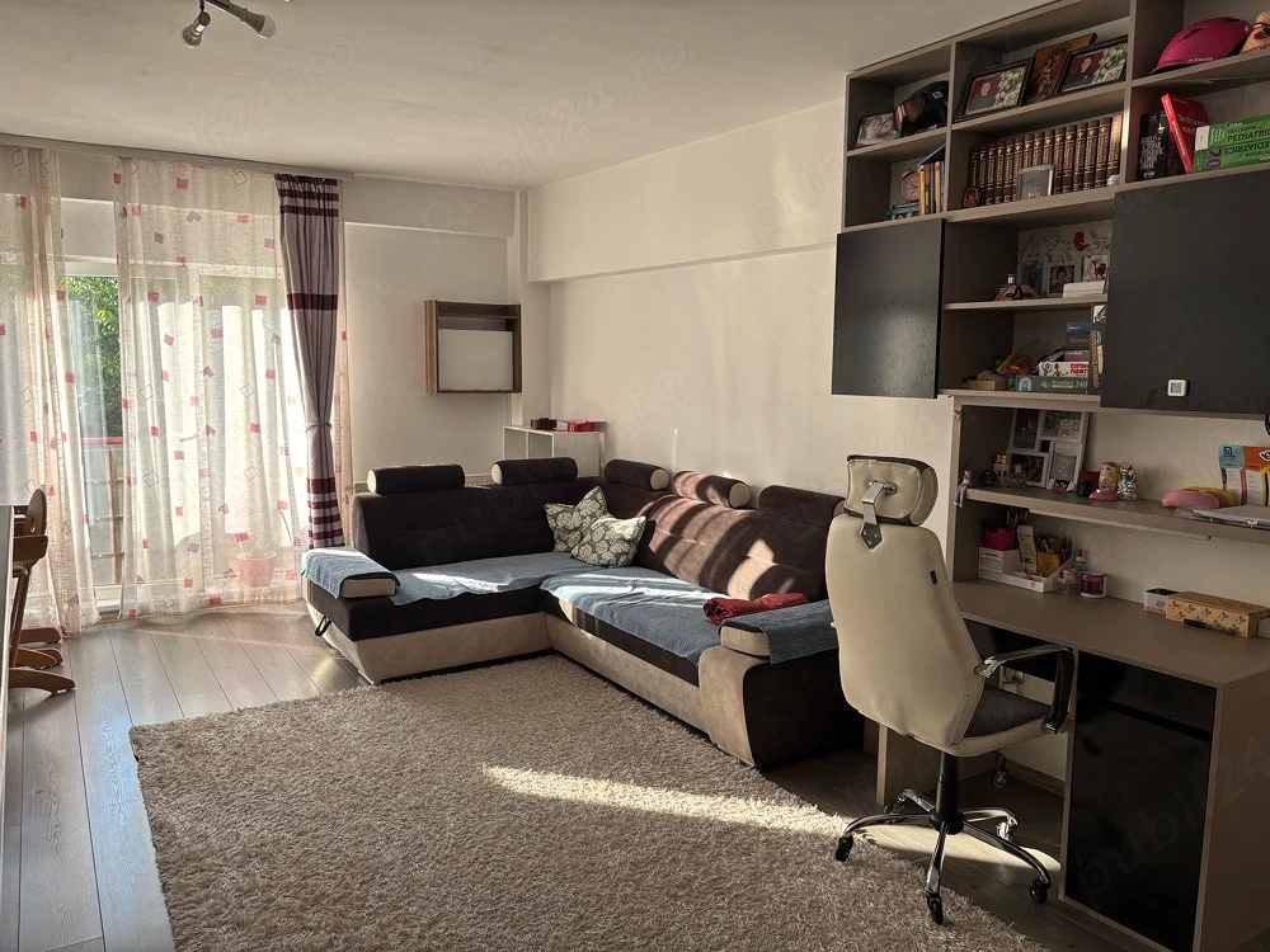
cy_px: 476
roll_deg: -0.5
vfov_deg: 53.1
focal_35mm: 26
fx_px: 954
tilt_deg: -6.3
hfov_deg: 67.3
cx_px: 635
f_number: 1.6
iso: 40
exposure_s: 1/121
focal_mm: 5.96
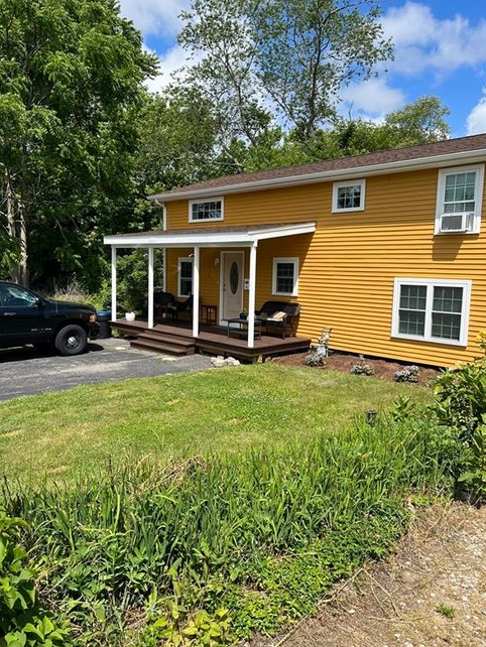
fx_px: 505
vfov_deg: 65.3
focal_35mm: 27
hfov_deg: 51.4
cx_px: 241
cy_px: 317
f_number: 1.6
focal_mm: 5.1
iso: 50
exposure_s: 1/3215
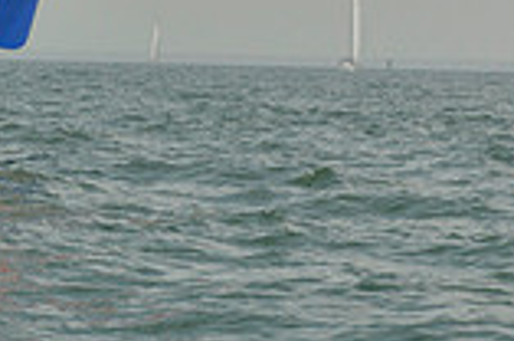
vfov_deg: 3.9
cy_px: -587
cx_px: -87
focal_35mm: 341
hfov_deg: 6.0
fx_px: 4859
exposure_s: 1/1250
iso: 280
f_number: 9
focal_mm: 92
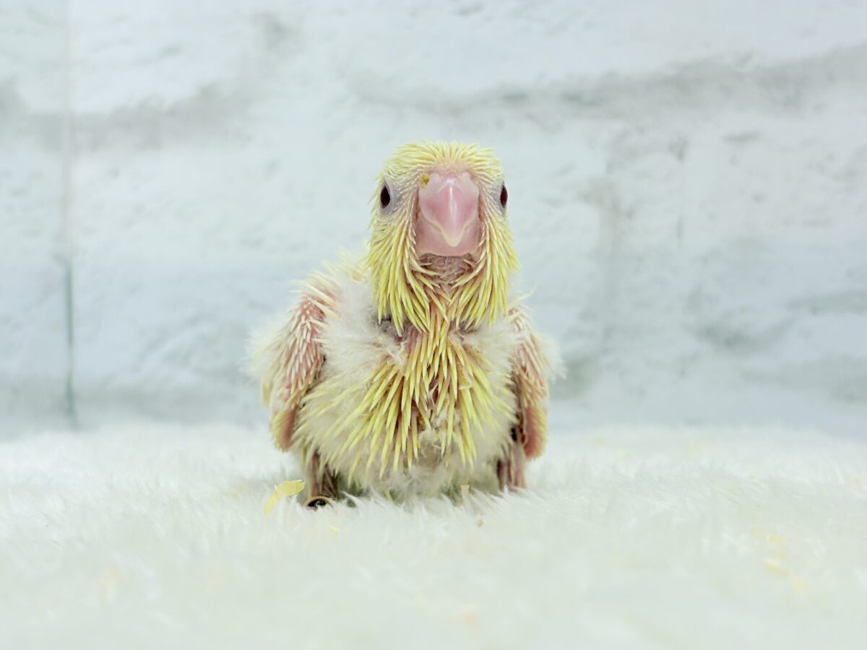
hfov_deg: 36.8
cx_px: 434
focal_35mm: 52
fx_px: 1302
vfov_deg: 28.0
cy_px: 325
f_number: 1.6
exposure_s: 1/100
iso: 50
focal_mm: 5.96
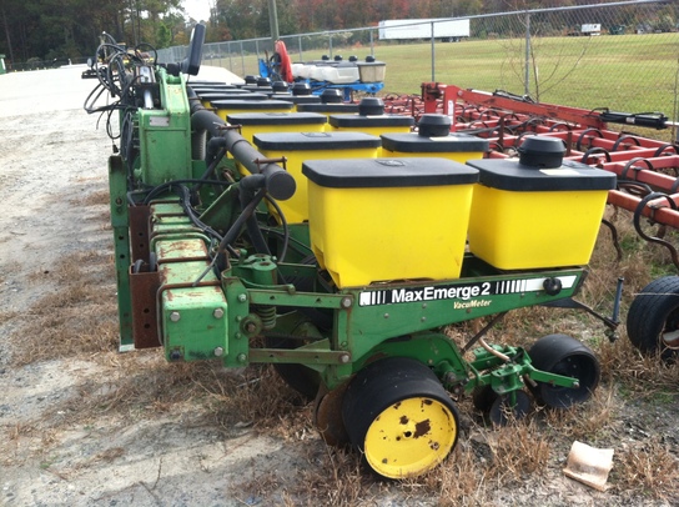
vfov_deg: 40.6
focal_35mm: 35
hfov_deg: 52.7
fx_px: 685
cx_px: 340
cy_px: 254
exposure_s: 1/469
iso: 80
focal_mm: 3.85
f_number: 2.8
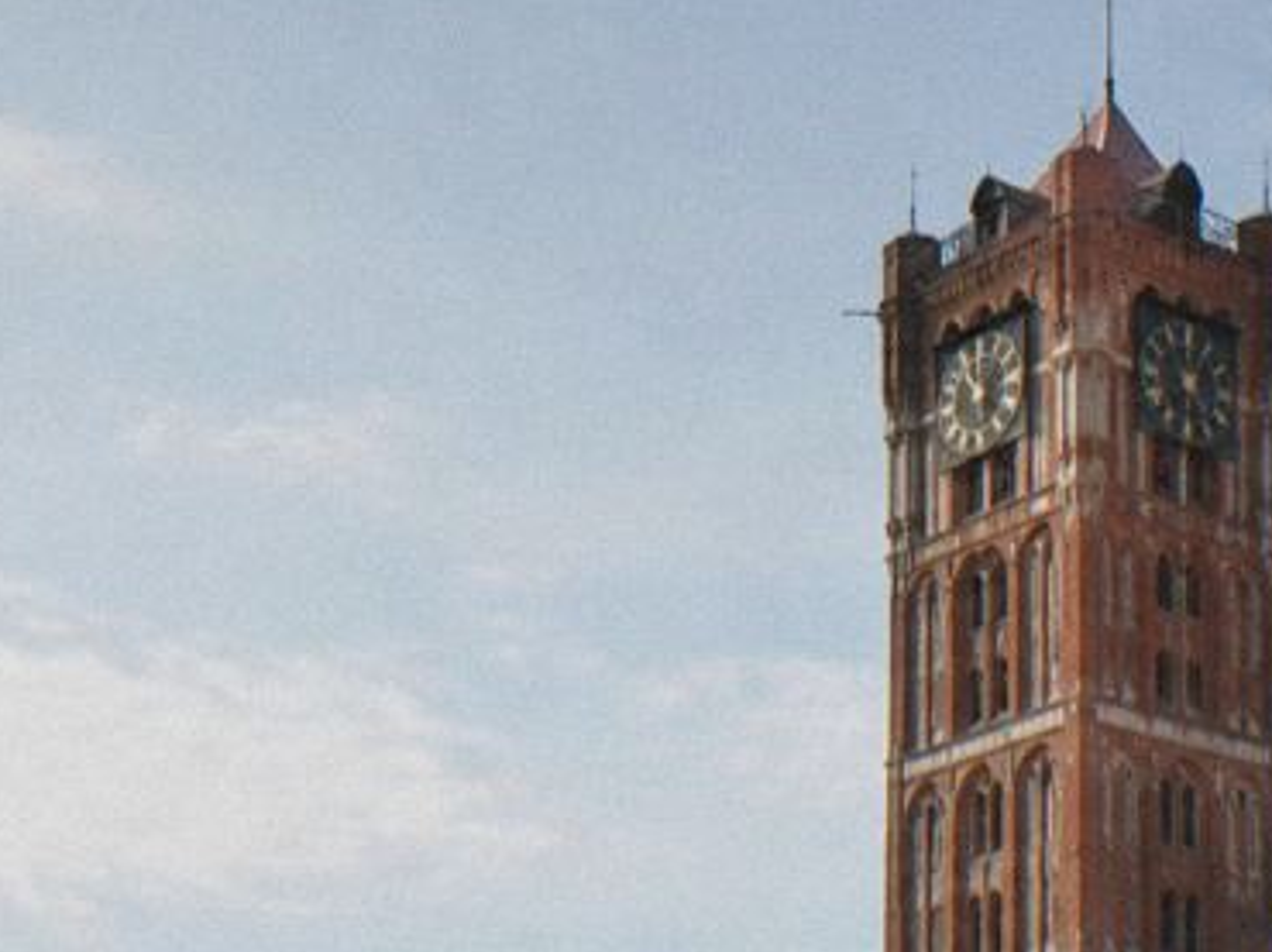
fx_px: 3342
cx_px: 1200
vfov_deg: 15.8
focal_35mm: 91
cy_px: 1055
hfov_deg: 21.0
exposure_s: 1/400
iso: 200
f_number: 8
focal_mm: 35
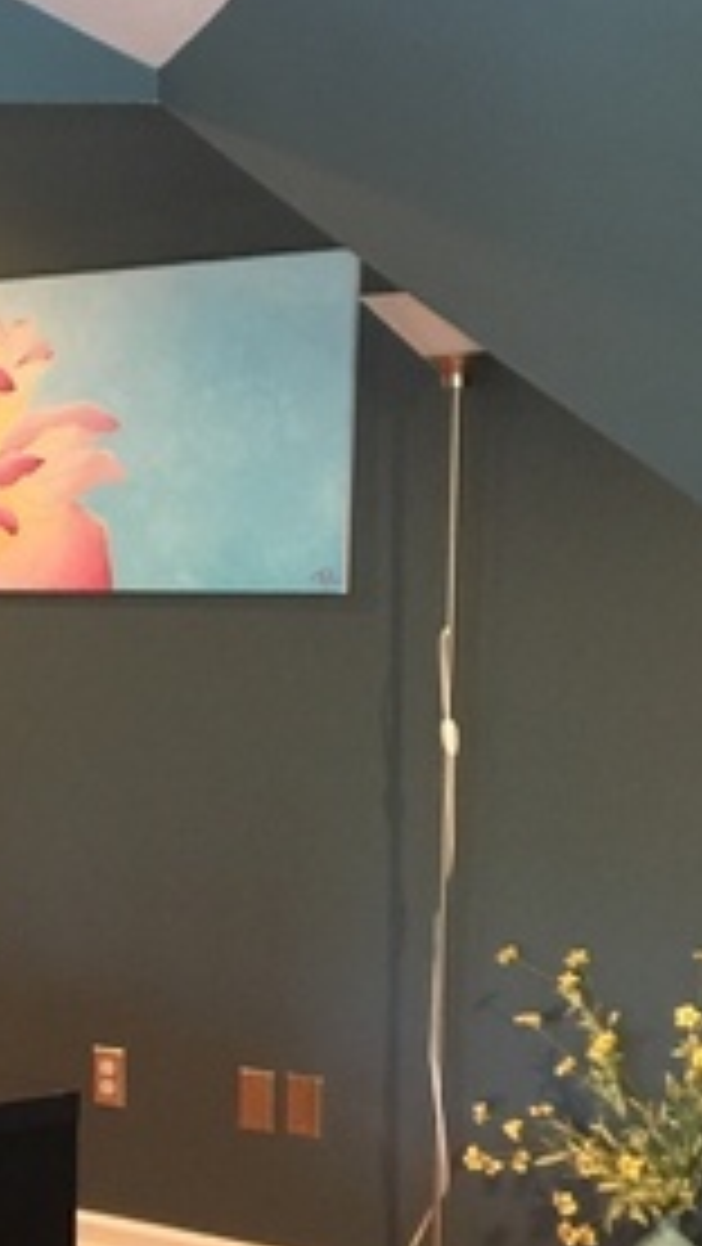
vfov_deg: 27.7
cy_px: 828
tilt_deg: -5.6
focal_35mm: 76
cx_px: -416
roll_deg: -0.2
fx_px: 2513
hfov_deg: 14.6
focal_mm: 4.15
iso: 125
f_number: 2.2
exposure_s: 1/10
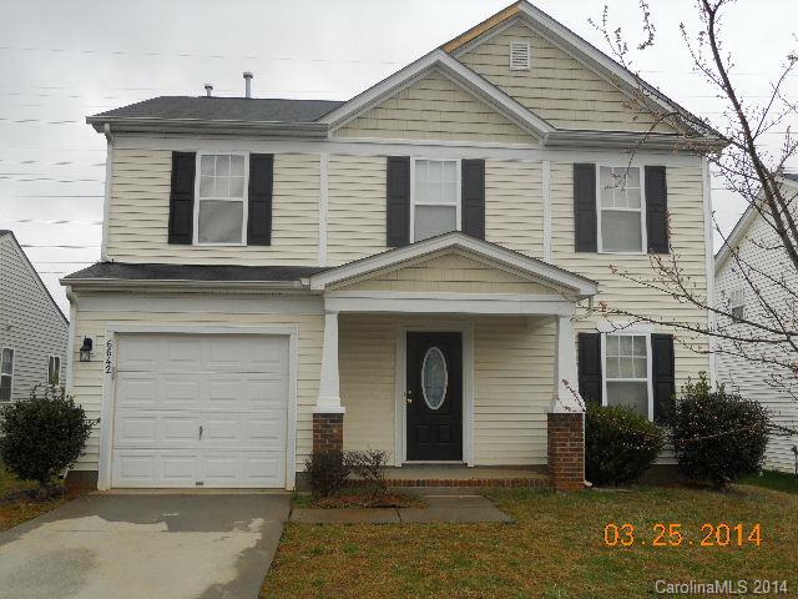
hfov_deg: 56.8
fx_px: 738
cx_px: 399
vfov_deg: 44.2
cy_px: 300
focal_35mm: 32
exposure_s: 1/250
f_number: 2.8
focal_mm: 5.7
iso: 125
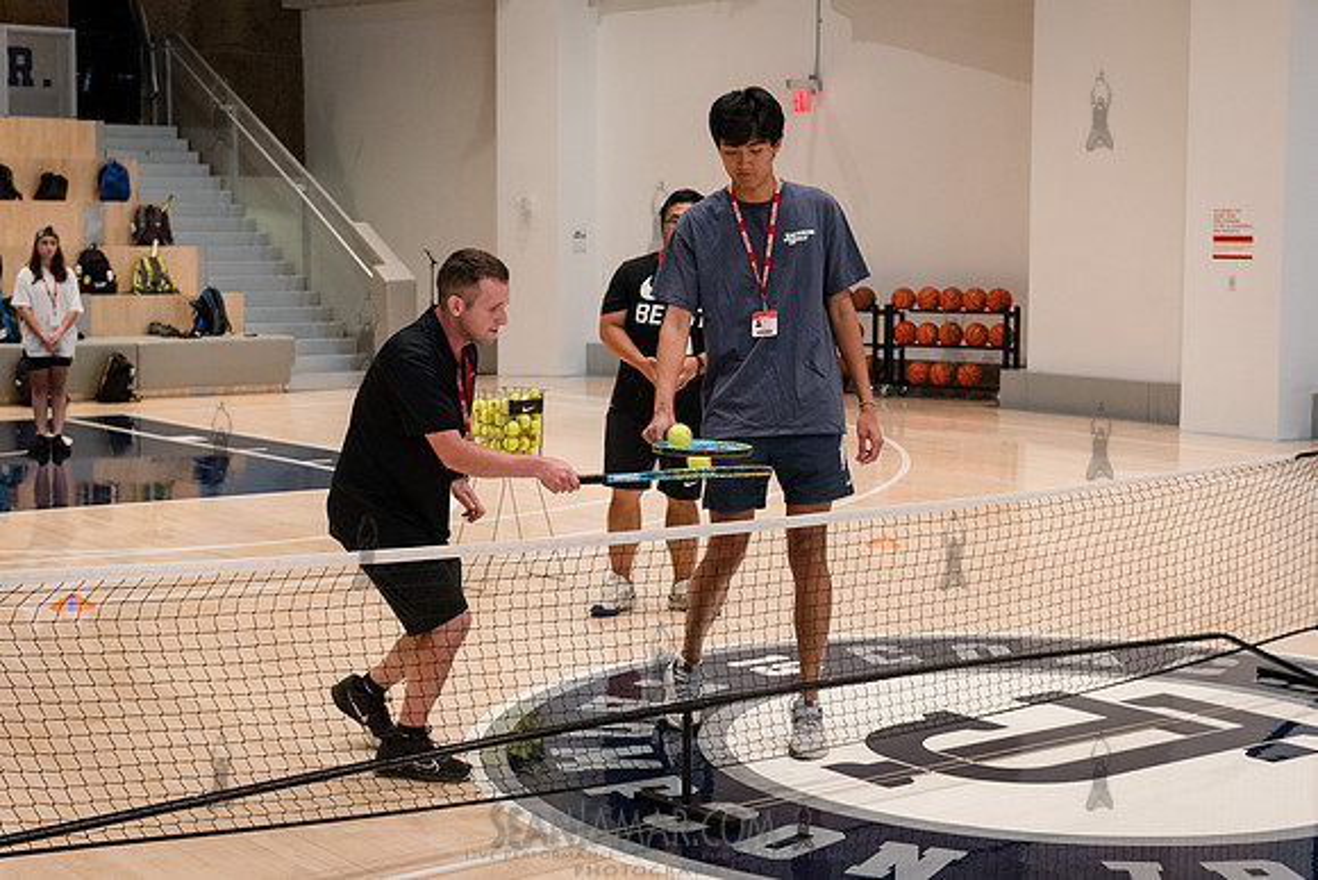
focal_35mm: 59
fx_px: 2154
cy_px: 440
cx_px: 659
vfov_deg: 23.1
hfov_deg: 34.0
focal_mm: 58
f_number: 4
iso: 5000
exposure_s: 1/500
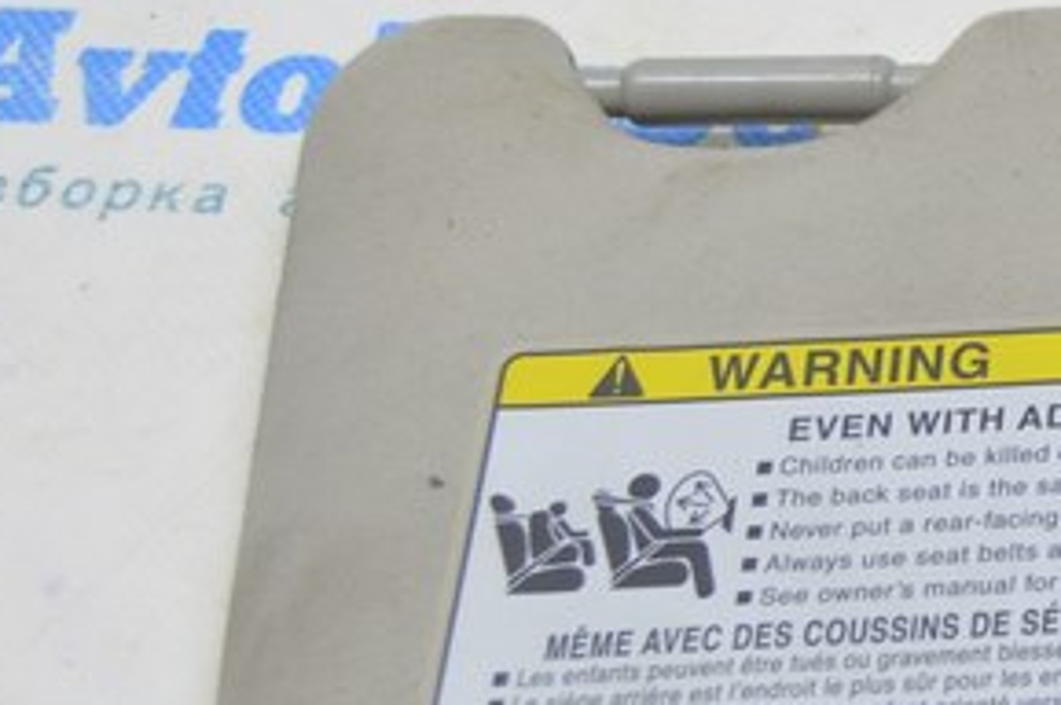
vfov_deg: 9.9
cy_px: 233
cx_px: 1766
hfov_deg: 13.7
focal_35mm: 138
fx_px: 4063
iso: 400
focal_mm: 26
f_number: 5.6
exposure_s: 1/20
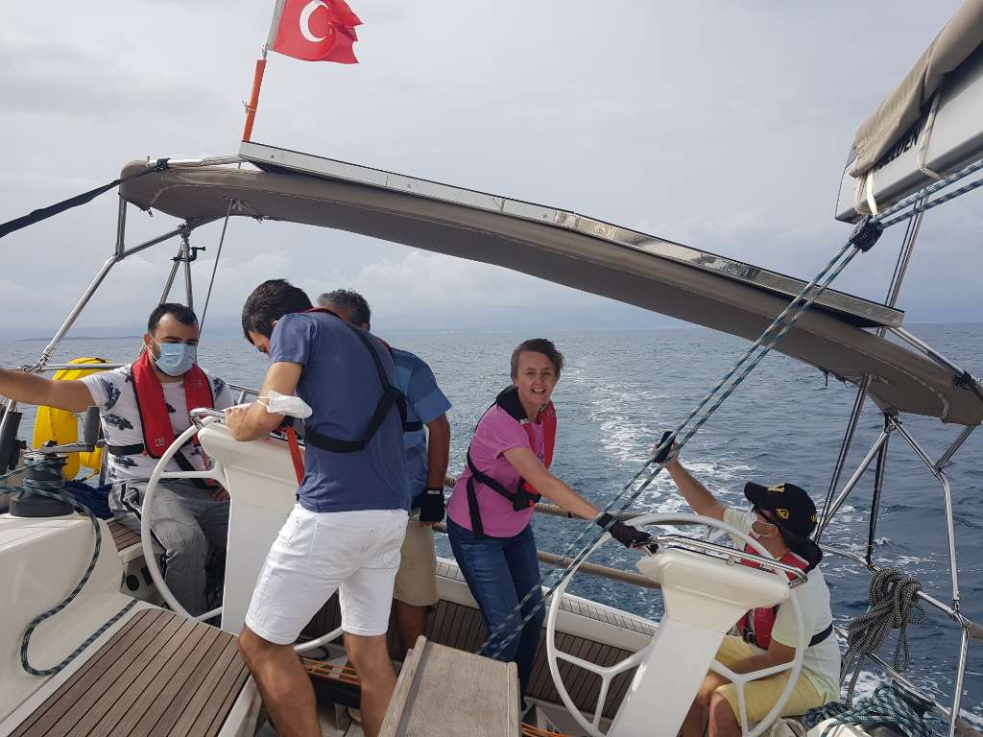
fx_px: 738
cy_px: 368
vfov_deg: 53.1
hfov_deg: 67.3
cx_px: 492
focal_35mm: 26
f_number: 1.7
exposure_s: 1/2320
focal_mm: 4.3
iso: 40
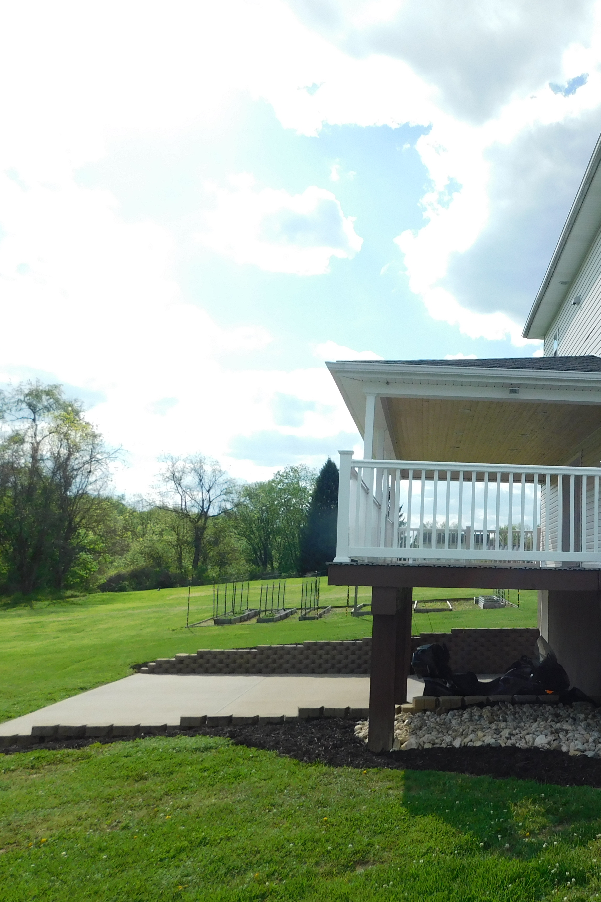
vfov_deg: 58.7
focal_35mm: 32
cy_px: 452
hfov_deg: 38.7
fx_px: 801
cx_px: 524
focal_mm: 4
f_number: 6
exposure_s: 1/400
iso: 125
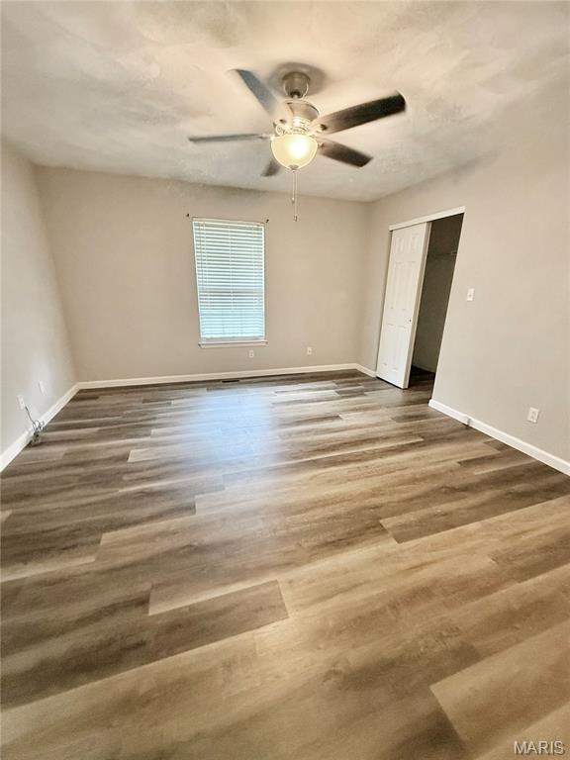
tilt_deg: -16.6
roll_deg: -0.9
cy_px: 380
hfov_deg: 85.7
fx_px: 307
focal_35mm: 14
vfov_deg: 102.1
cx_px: 285
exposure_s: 1/60
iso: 500
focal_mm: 2.22
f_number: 2.2
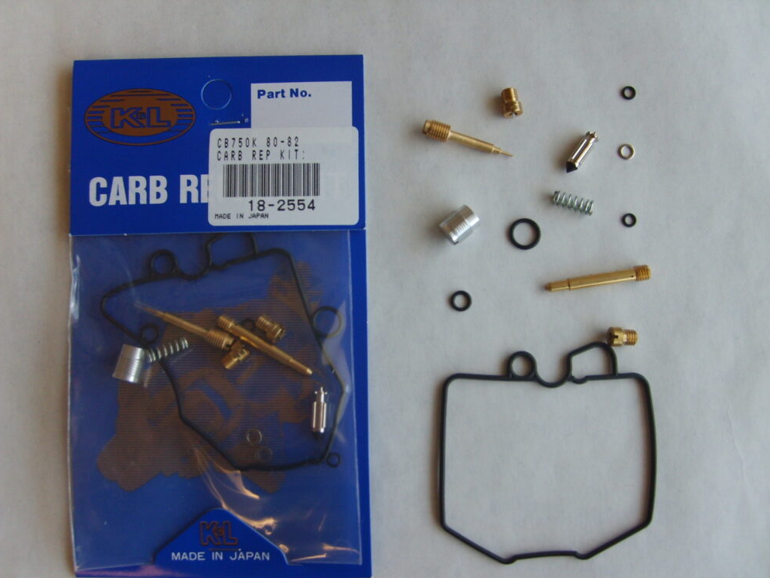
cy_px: 296
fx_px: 801
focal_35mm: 36
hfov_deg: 51.3
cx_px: 376
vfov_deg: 39.7
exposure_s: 1/30
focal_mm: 5.8
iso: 66
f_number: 2.8
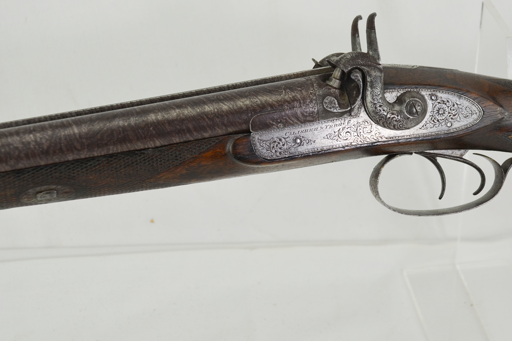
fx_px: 1294
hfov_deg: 22.3
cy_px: 125
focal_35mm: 91
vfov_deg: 15.0
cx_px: 314
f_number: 5.6
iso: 220
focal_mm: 44
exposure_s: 1/125
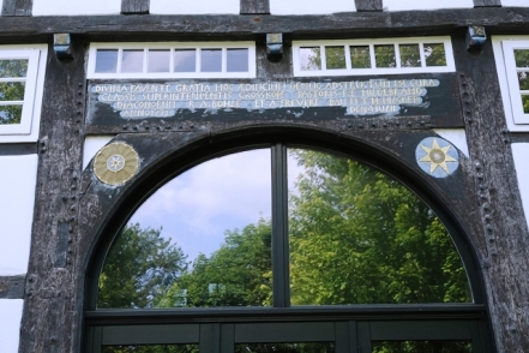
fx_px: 588
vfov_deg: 33.4
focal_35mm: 40
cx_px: 264
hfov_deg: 48.5
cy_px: 176
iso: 100
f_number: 8
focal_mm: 14.65
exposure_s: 1/50
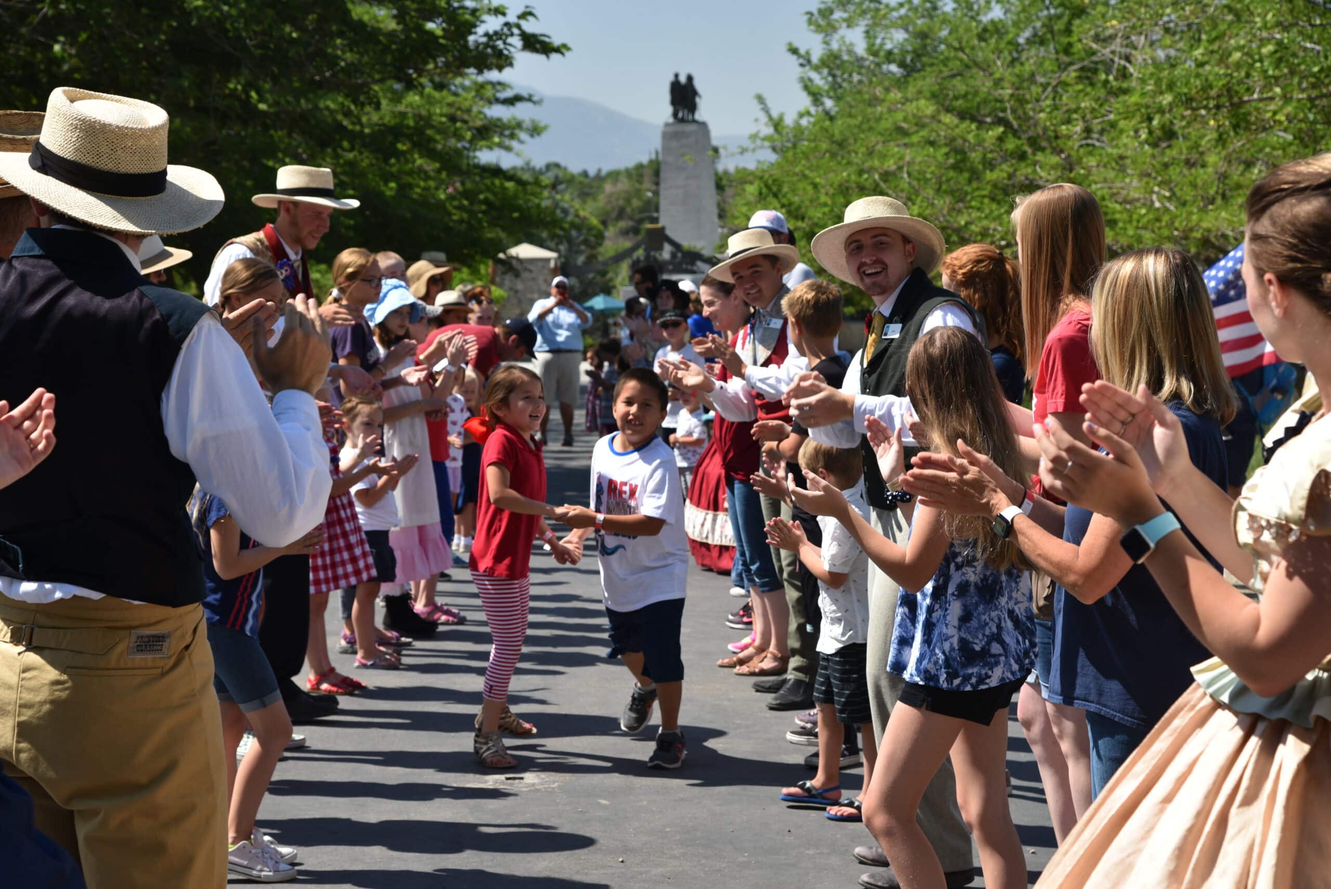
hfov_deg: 26.0
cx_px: 666
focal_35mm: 78
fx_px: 2885
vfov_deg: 17.5
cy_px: 444
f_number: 8
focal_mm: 78
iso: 320
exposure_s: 1/250
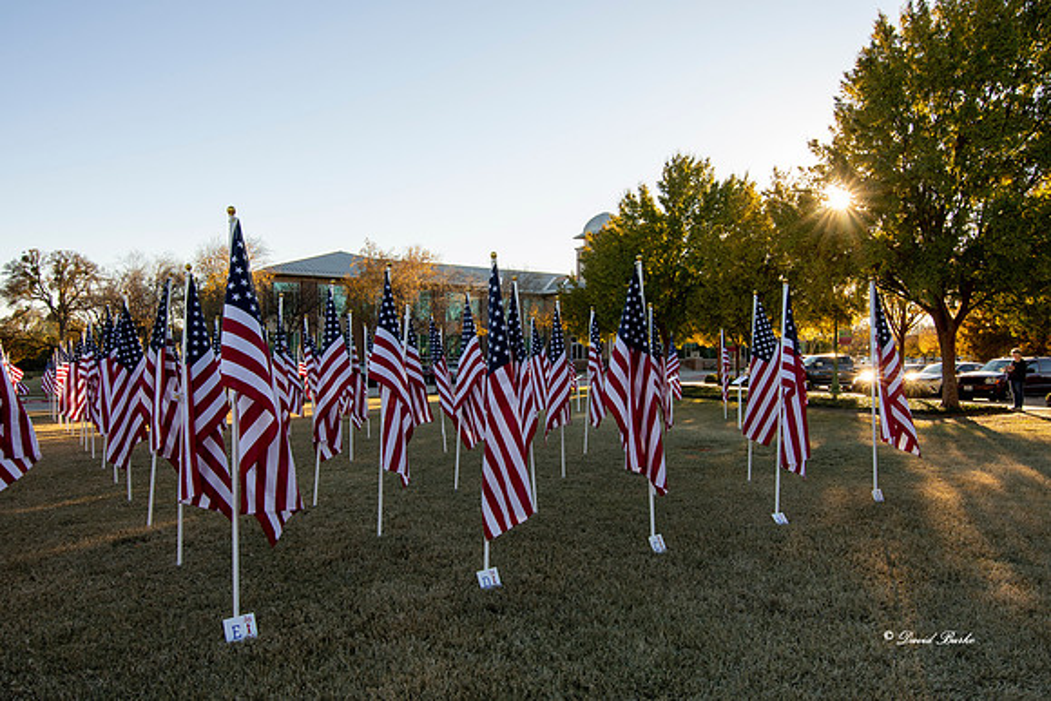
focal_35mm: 24
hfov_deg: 73.7
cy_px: 350
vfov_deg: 53.2
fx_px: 701
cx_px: 526
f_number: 11
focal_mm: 16
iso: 100
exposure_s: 1/50
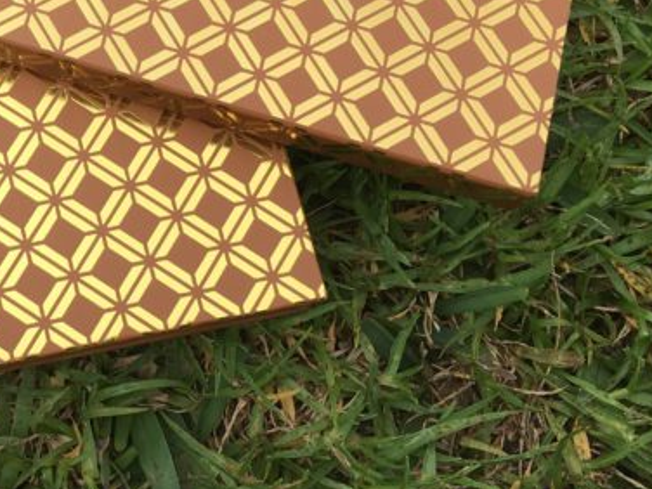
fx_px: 1488
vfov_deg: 18.4
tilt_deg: -72.0
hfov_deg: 22.9
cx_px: -108
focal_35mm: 79
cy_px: 69
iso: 25
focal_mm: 4.15
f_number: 2.2
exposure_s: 1/615
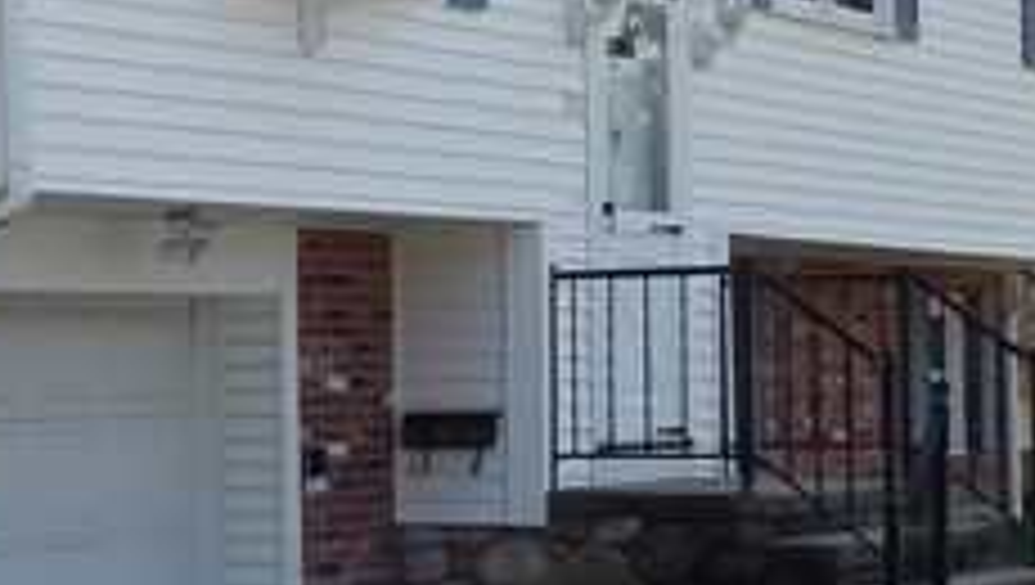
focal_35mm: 121
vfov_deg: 10.0
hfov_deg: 15.8
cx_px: -639
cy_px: 490
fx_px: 3325
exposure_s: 1/1000
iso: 125
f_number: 3.1
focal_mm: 4.5
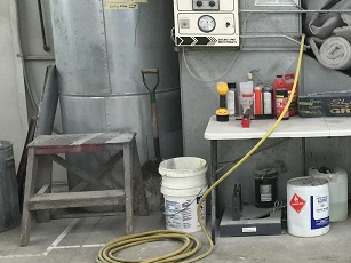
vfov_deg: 19.1
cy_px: 151
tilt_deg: -10.8
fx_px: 780
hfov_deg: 23.4
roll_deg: -0.1
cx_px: 410
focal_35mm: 77
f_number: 2.2
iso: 50
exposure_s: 1/30
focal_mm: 4.15
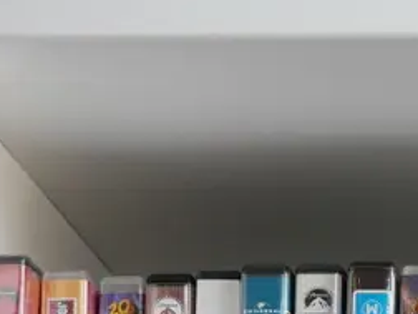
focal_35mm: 219
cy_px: 390
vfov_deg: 6.7
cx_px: 755
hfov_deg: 8.7
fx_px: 2644
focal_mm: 27
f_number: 4.6
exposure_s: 1/60
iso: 400
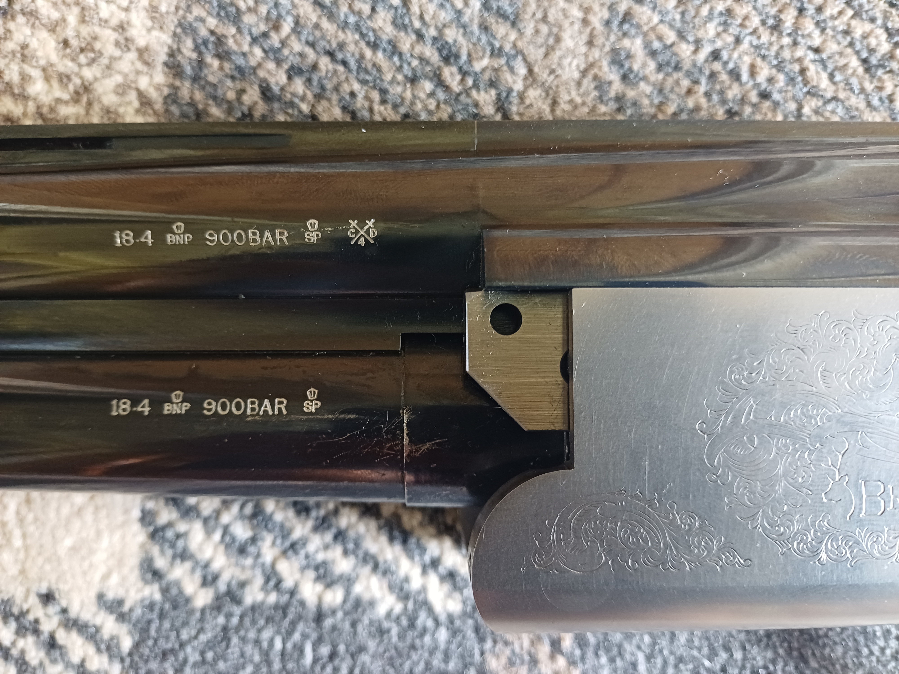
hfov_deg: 69.4
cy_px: 337
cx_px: 450
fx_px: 649
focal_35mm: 25
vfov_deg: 54.9
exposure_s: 1/25
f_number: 1.8
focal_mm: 4.65
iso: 640
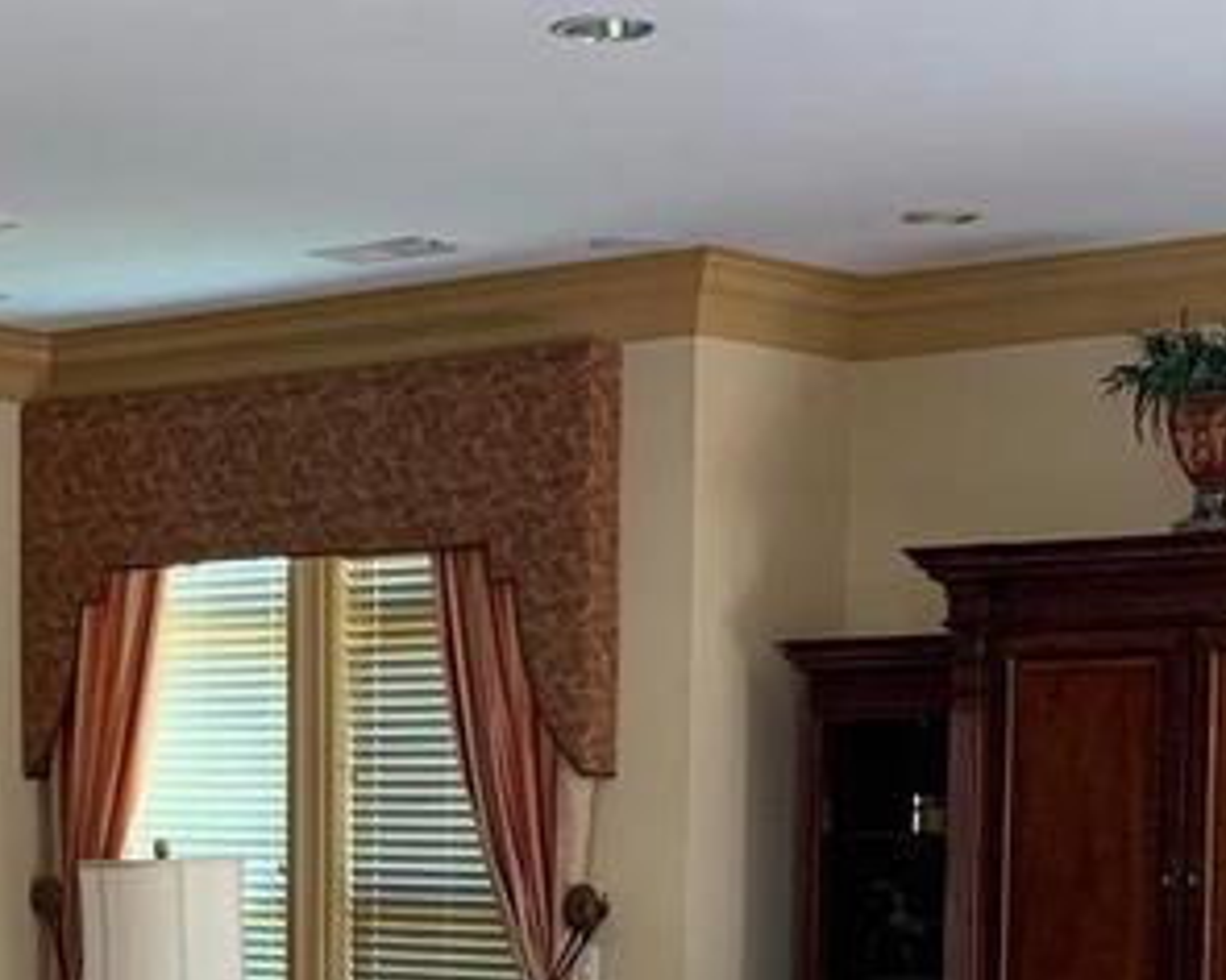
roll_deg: -0.1
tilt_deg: -6.9
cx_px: 457
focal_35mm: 88
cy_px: 1125
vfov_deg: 16.8
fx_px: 3193
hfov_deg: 21.7
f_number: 1.8
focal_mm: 4.25
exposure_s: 1/64
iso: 100
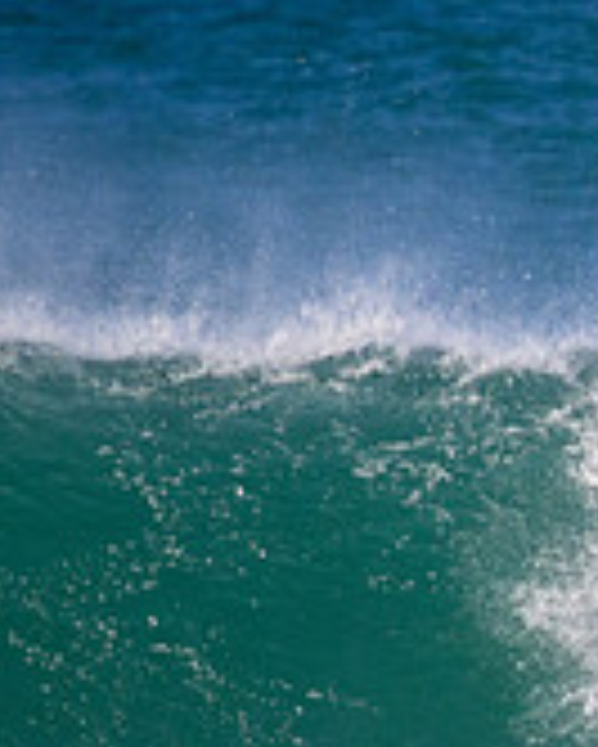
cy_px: 754
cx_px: 1142
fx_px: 57954
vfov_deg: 0.7
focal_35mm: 2622
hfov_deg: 0.6
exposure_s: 1/2000
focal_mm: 800
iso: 1800
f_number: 11
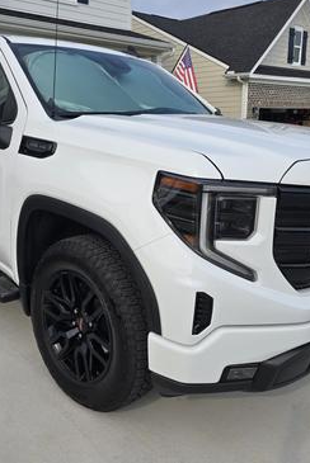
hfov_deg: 39.9
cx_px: 126
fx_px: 425
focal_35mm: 33
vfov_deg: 57.2
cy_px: 225
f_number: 1.7
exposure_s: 1/752
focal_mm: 6.3
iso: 12
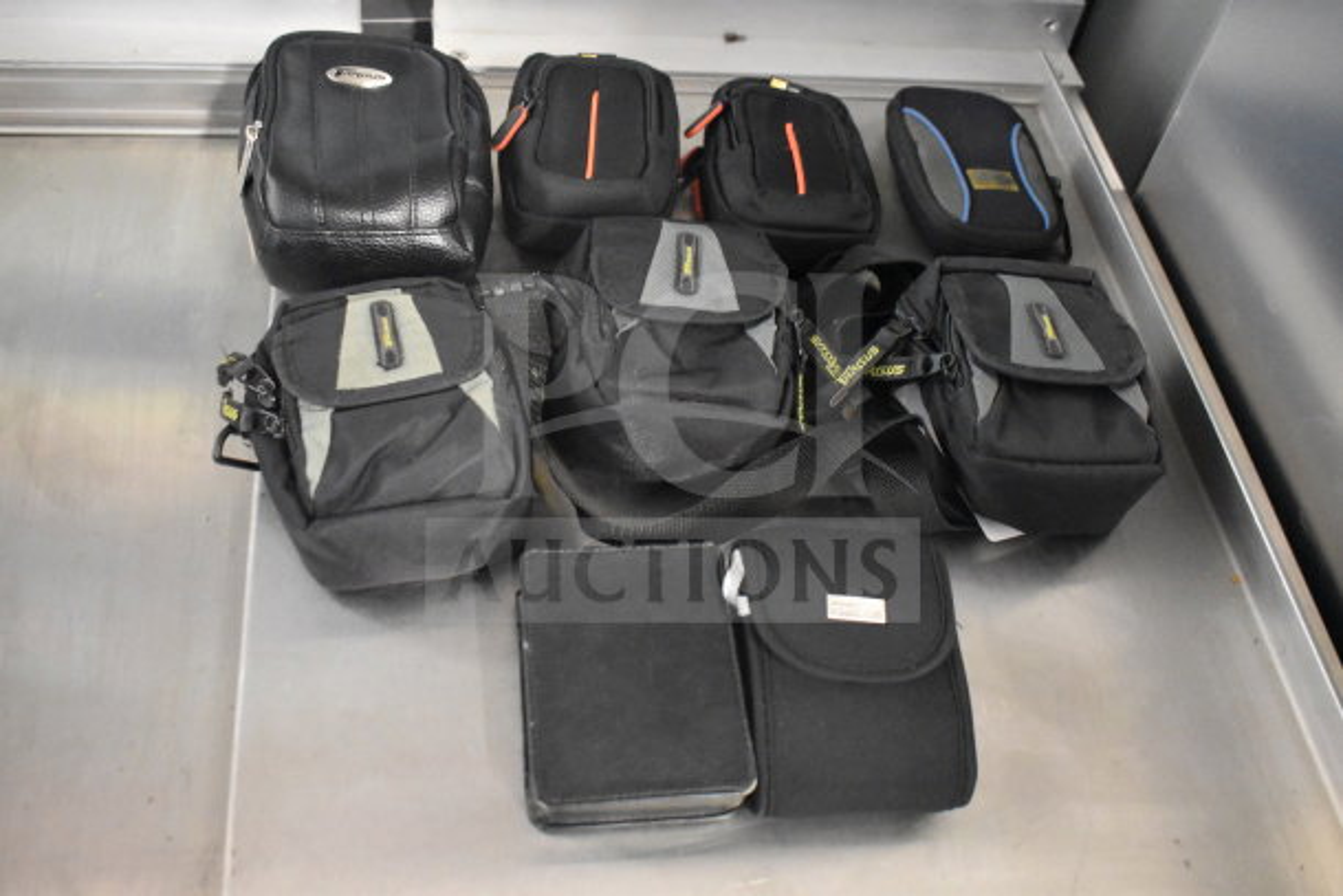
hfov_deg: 53.1
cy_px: 448
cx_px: 672
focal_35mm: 36
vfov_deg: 36.9
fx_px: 1343
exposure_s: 1/40
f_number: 3.8
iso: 9000
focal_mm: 24
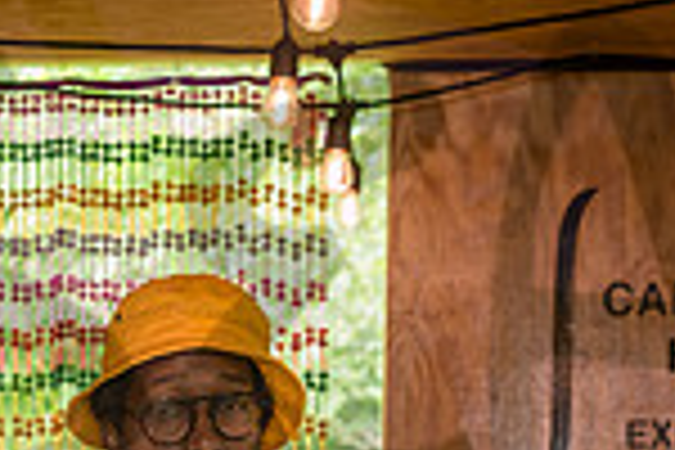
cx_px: 149
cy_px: 858
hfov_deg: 13.9
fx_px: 2756
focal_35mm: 147
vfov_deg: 8.9
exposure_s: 1/200
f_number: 4
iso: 1250
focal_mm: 35
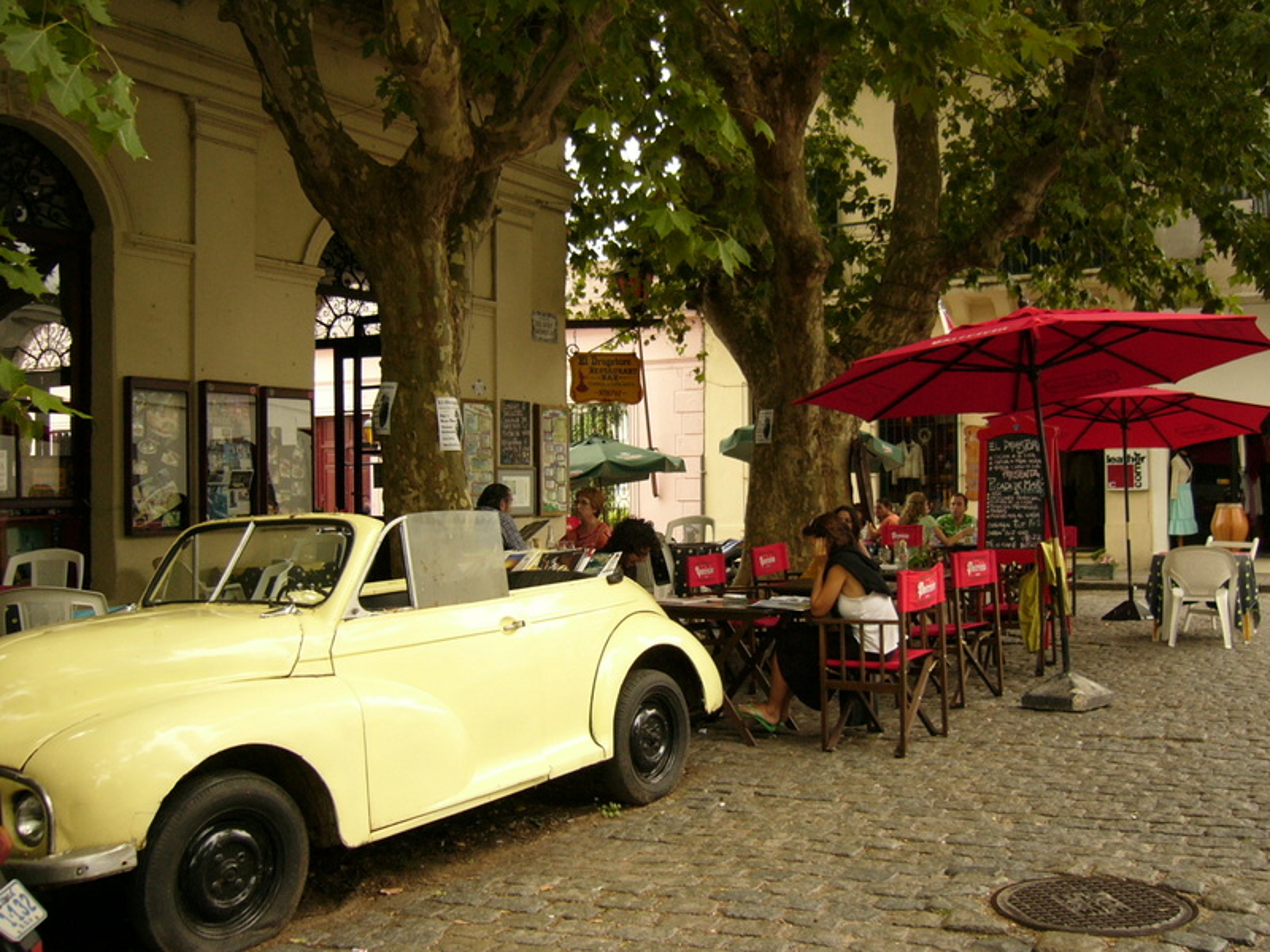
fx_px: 1284
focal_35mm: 35
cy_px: 476
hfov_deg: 52.6
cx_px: 635
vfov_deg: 40.7
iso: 100
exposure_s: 1/250
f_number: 2.8
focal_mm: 5.8
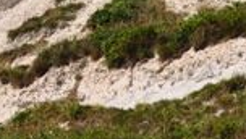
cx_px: 615
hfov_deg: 8.4
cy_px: -323
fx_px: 1515
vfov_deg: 4.9
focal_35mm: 232
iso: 200
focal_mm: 22
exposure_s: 1/400
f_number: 11
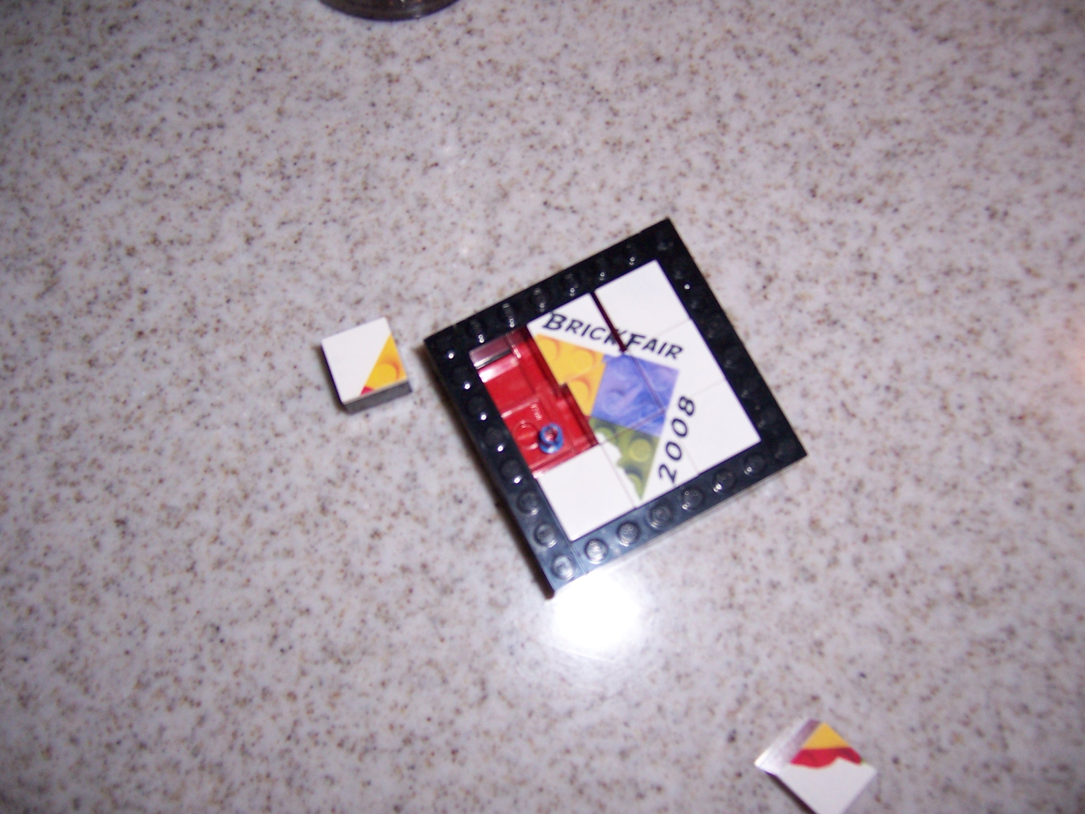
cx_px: 542
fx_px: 1034
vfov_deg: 42.9
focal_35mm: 33
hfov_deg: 55.4
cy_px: 407
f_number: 2.8
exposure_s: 1/60
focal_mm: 5.5
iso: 140
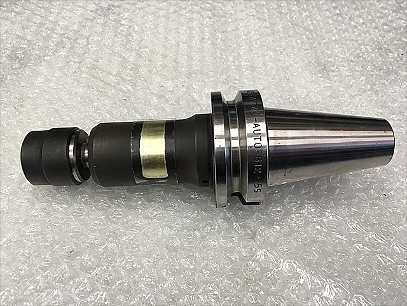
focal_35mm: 29
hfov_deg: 61.7
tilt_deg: -50.8
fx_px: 341
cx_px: 204
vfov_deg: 48.2
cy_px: 153
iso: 64
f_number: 2.2
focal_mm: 4.15
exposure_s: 1/30
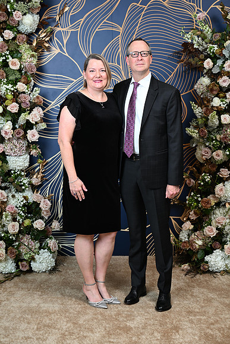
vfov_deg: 35.6
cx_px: 115
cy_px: 172
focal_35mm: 56
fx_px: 536
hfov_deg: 24.2
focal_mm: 56
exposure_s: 1/125
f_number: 5.6
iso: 125
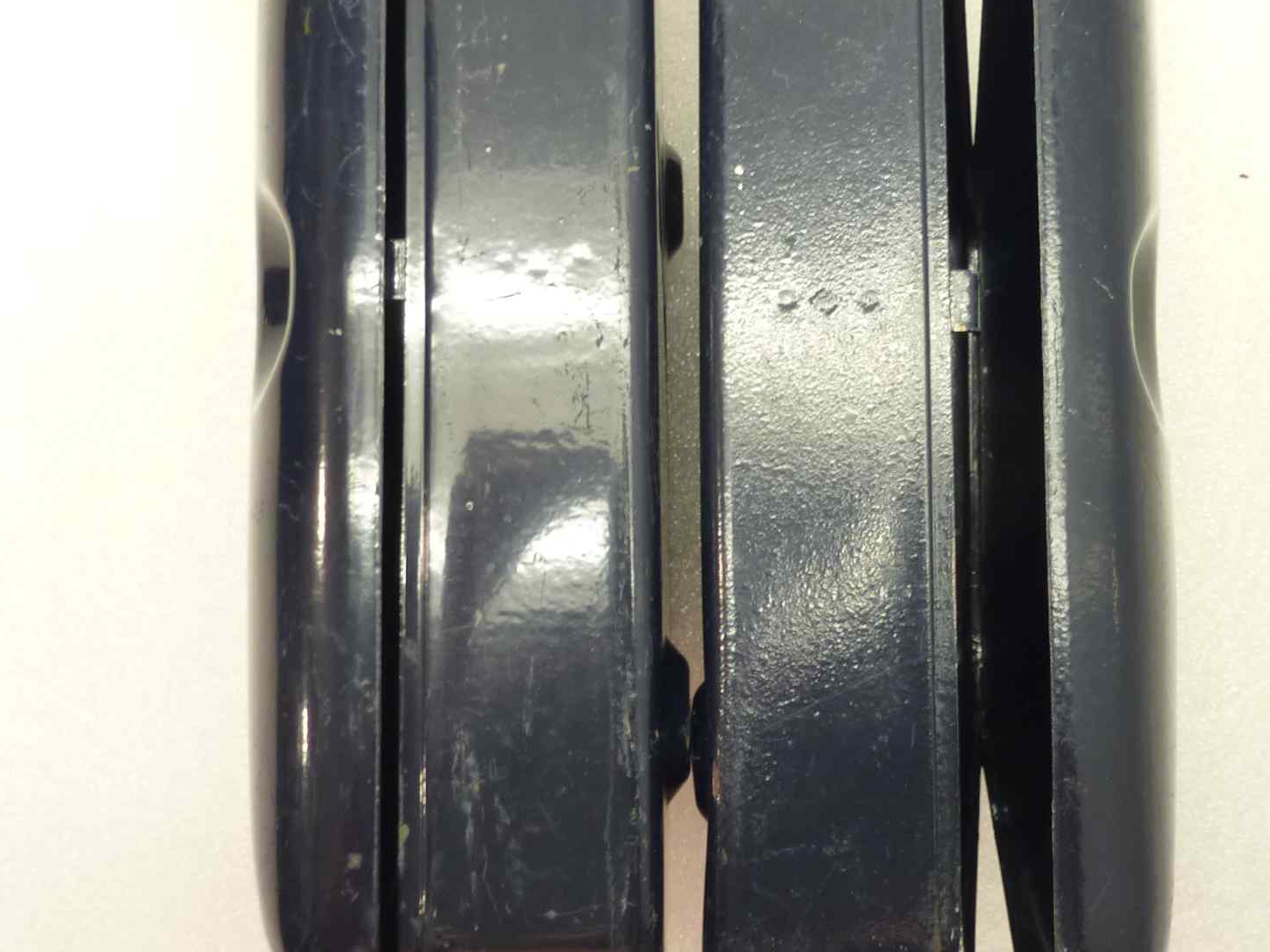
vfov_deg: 32.6
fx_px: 1614
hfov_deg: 42.7
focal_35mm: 44
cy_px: 317
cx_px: 778
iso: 125
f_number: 3.3
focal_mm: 4.1
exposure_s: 1/8
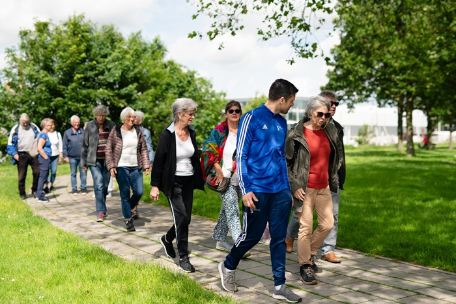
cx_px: 228
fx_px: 633
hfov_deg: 39.6
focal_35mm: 50
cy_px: 152
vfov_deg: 27.0
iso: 125
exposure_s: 1/3200
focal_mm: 50
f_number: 2.2
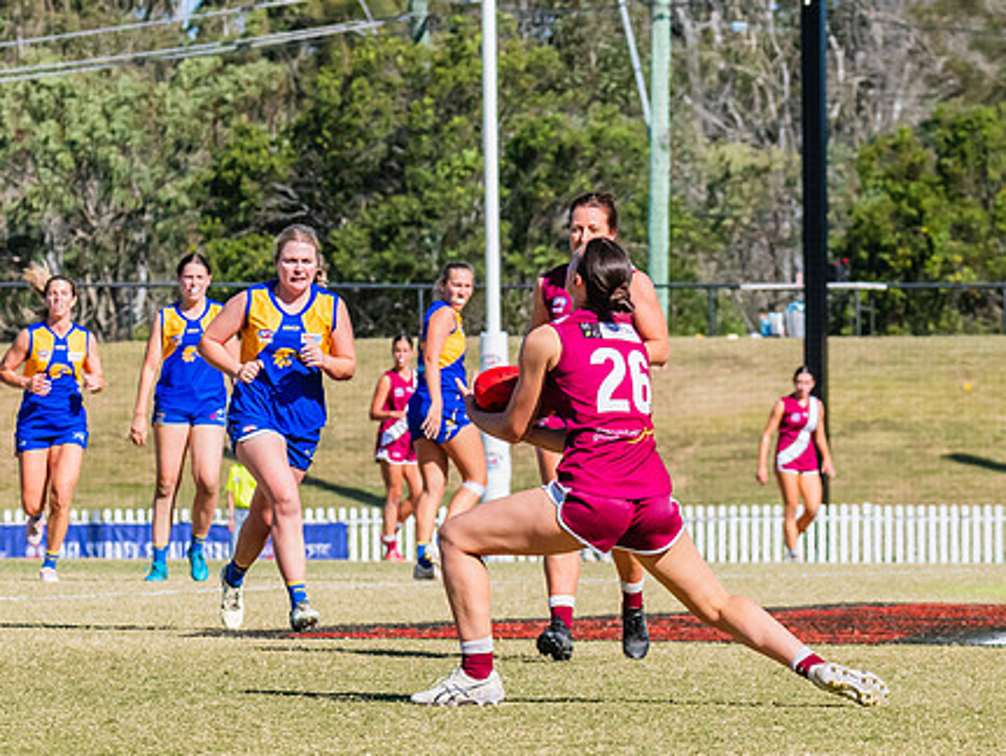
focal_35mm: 464
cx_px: 730
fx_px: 13496
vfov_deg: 3.2
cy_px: 281
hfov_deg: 4.3
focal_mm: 190
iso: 800
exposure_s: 1/1600
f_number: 10
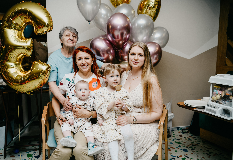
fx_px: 186
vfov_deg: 46.6
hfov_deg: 63.9
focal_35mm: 29
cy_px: 83
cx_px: 109
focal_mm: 27
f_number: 3.5
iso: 125
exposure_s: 1/160
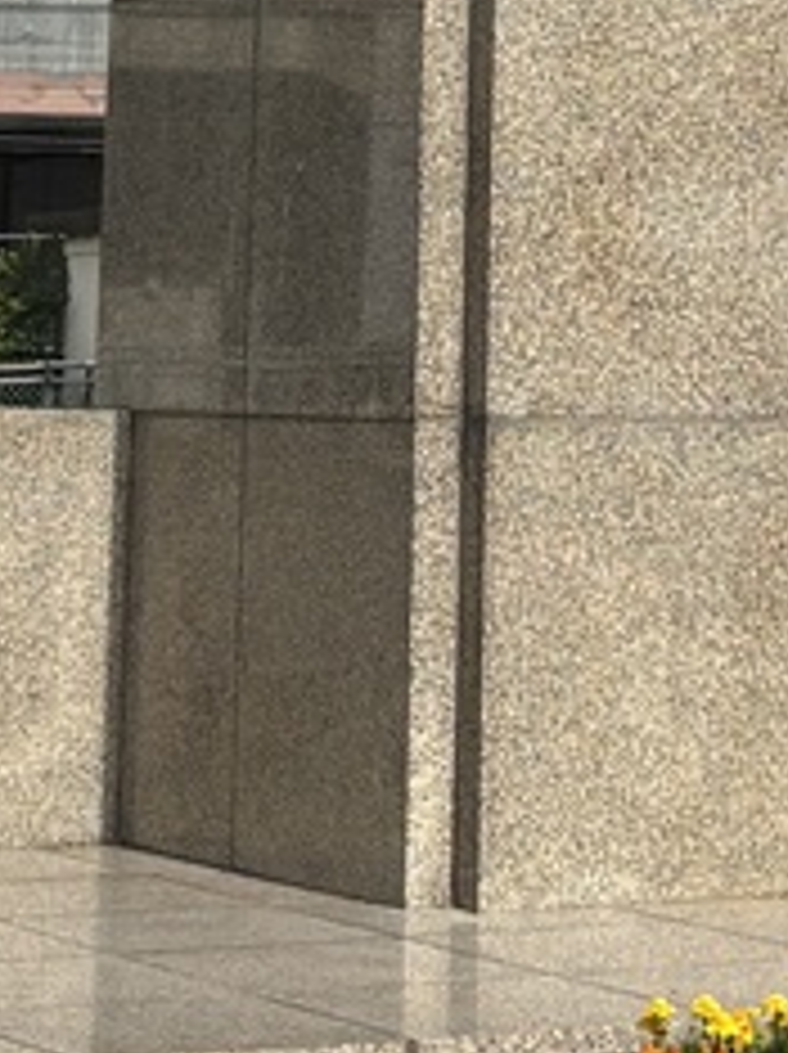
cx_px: 651
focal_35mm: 159
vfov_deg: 11.5
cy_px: -891
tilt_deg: +14.0
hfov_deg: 9.3
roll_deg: -0.9
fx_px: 4835
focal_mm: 5.96
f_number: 1.6
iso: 50
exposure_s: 1/4425
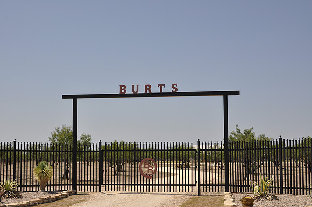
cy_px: 104
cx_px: 156
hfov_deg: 37.9
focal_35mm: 52
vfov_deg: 25.7
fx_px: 454
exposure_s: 1/250
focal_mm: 35
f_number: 8
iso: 200
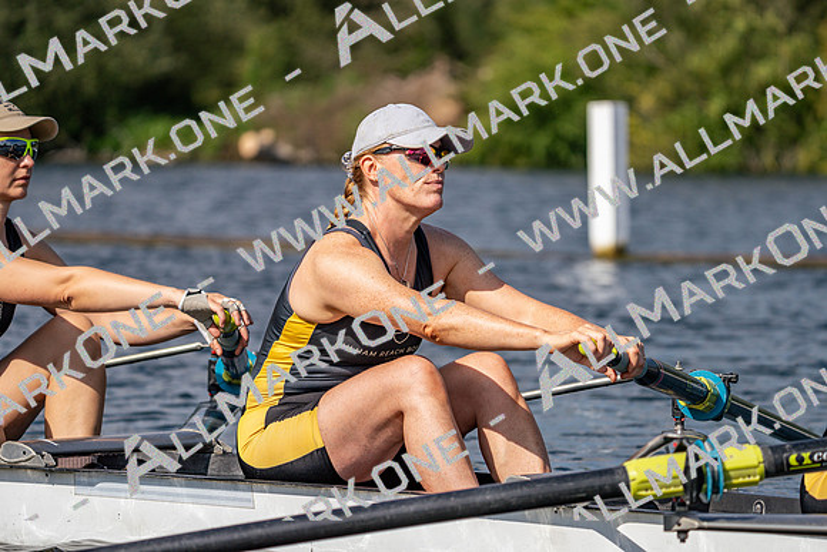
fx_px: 5216
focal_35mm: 227
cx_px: 414
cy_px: 276
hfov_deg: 9.1
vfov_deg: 6.1
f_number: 5.6
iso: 125
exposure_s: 1/1600
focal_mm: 227
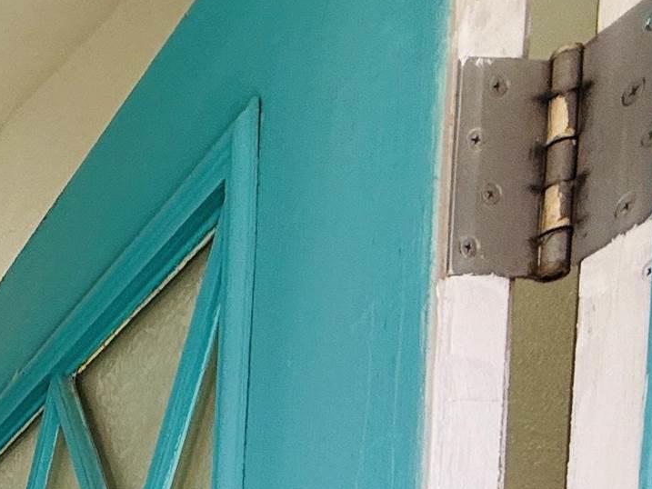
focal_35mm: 60
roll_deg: +0.5
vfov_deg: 17.5
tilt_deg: -5.3
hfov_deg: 23.7
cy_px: 979
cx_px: -384
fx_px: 1130
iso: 50
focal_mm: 2.22
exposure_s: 1/99
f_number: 2.2
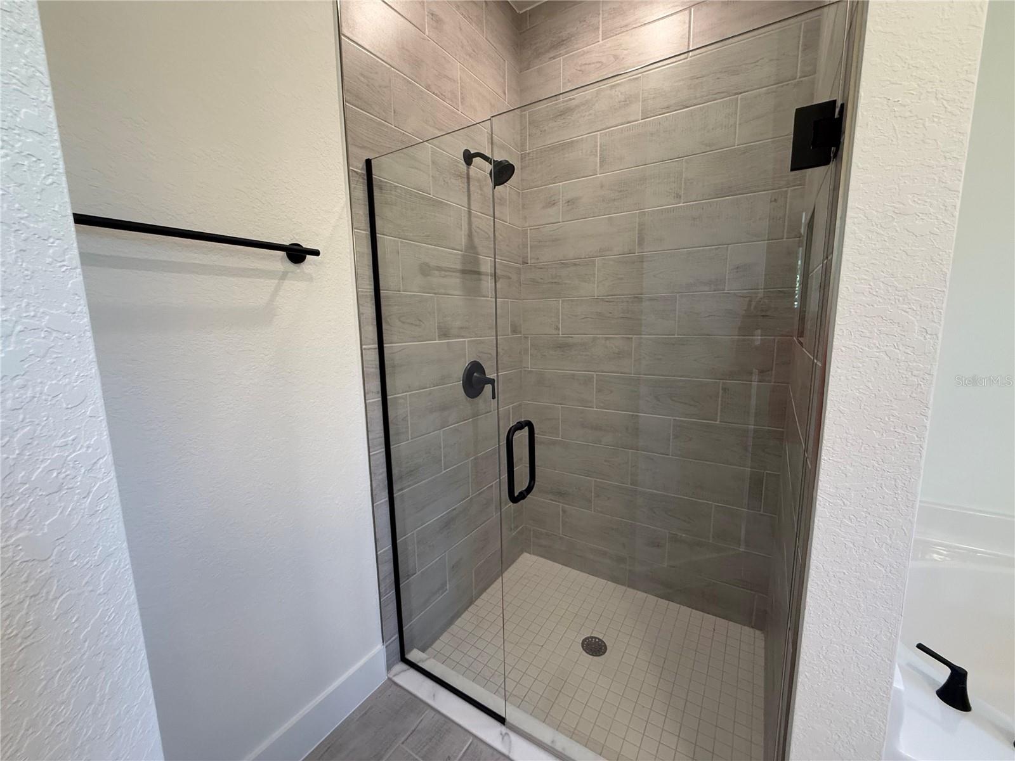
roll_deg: +0.6
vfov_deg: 85.7
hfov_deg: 102.1
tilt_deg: -8.4
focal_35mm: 14
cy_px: 380
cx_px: 508
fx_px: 411
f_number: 2.2
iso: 250
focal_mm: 2.22
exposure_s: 1/120
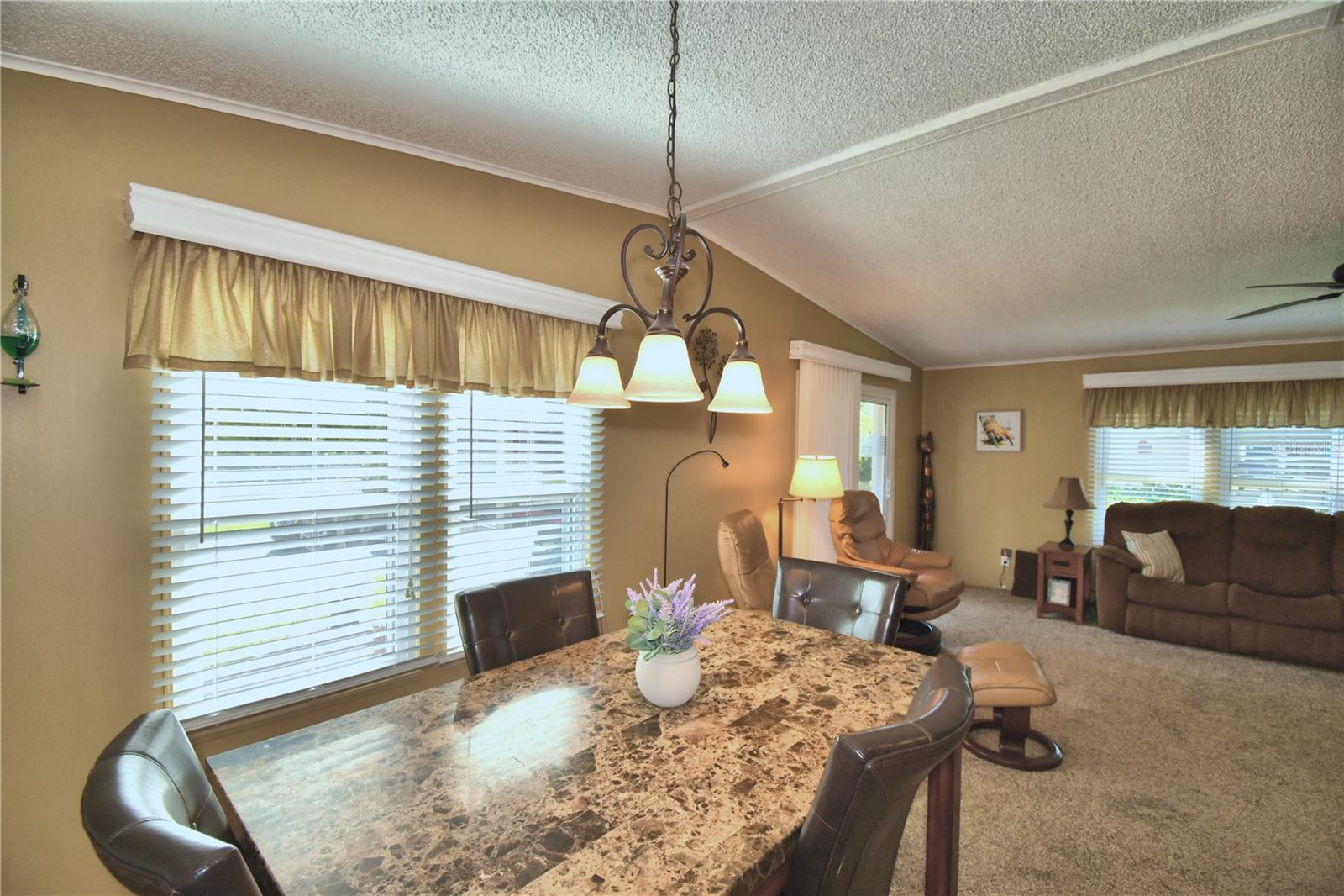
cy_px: 448
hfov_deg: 100.4
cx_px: 672
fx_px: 560
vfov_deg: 77.3
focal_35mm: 15
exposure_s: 1/80
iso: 100
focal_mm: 10
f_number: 4.5
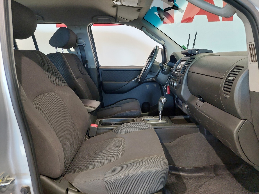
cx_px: 130
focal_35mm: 25
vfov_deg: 54.9
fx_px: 187
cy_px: 97
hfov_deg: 69.4
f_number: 1.8
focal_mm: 5.23
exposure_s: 1/50
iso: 320
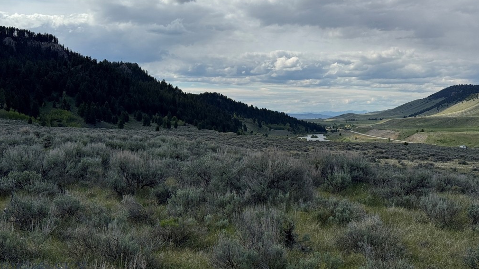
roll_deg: -1.0
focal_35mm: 53
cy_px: 107
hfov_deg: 39.2
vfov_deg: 22.6
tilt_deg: -0.5
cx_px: 238
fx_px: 673
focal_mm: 6.76
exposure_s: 1/7092
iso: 64
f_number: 1.78
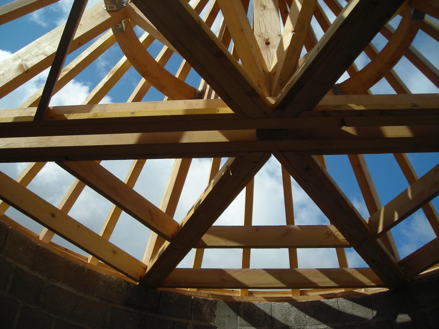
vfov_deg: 37.7
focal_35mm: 38
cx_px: 220
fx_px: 482
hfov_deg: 49.0
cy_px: 164
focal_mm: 6.3
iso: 50
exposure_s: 1/266
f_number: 6.4
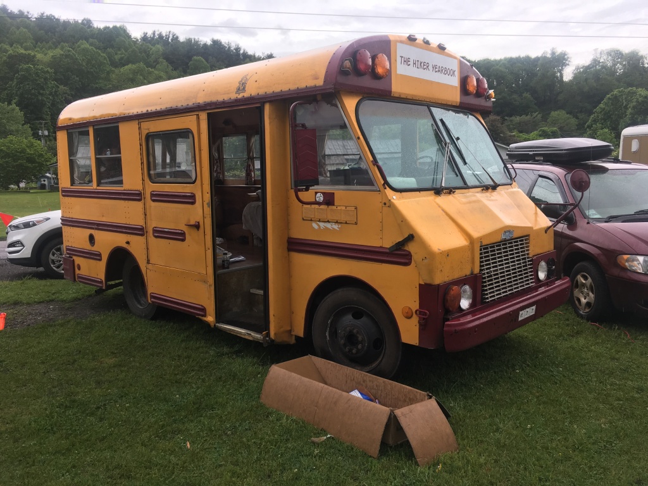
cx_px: 324
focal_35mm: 29
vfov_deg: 48.2
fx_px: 543
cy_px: 243
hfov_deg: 61.7
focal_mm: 4.15
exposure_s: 1/396
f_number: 2.2
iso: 25
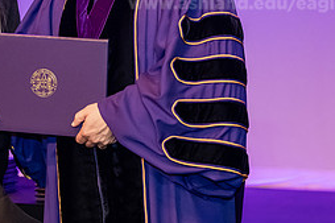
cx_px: 69
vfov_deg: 7.5
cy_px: 31
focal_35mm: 183
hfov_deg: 11.2
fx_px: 1702
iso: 3200
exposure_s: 1/200
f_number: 4
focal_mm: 80
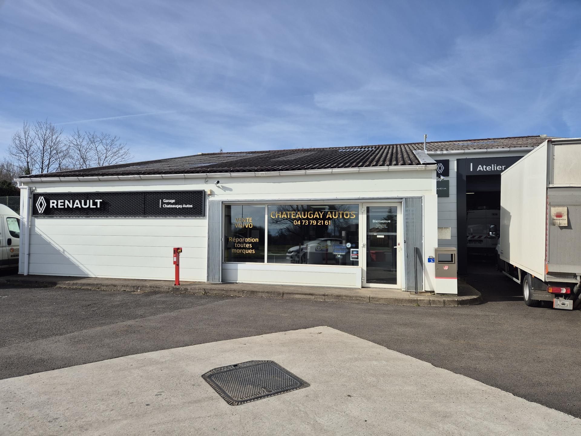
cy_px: 218
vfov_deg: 58.9
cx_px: 290
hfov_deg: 73.9
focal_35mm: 23
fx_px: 386
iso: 25
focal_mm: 5.4
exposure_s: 1/2120
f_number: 1.8
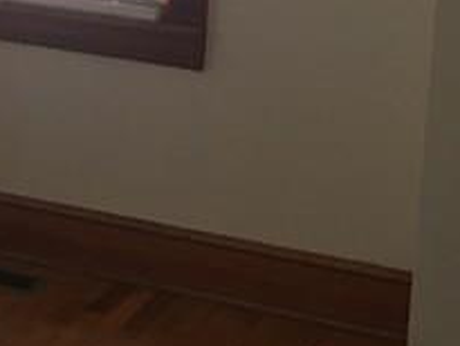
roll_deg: -1.4
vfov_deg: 10.1
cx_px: -168
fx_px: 1928
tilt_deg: -8.9
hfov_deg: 13.1
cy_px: -92
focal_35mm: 145
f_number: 2.2
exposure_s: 1/30
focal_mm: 4.15
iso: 50
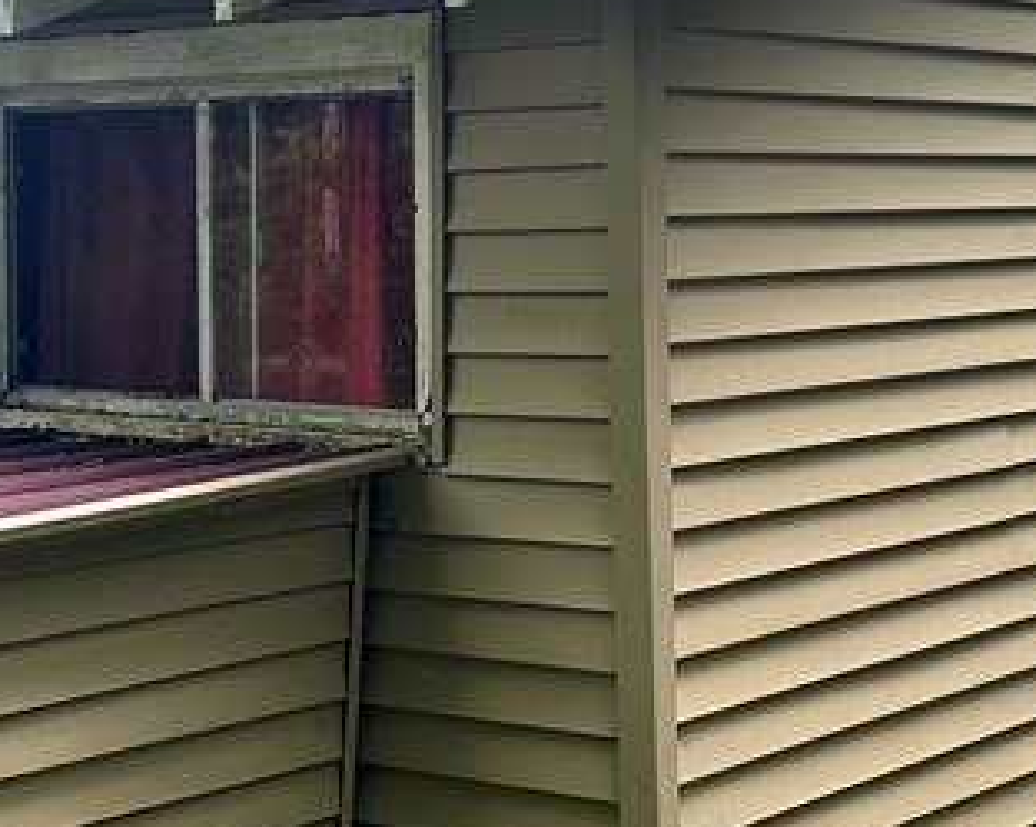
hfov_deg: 24.7
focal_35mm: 77
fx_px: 2359
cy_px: 213
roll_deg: -0.2
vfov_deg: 19.7
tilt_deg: -1.5
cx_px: 608
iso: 80
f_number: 1.78
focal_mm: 6.86
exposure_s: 1/734
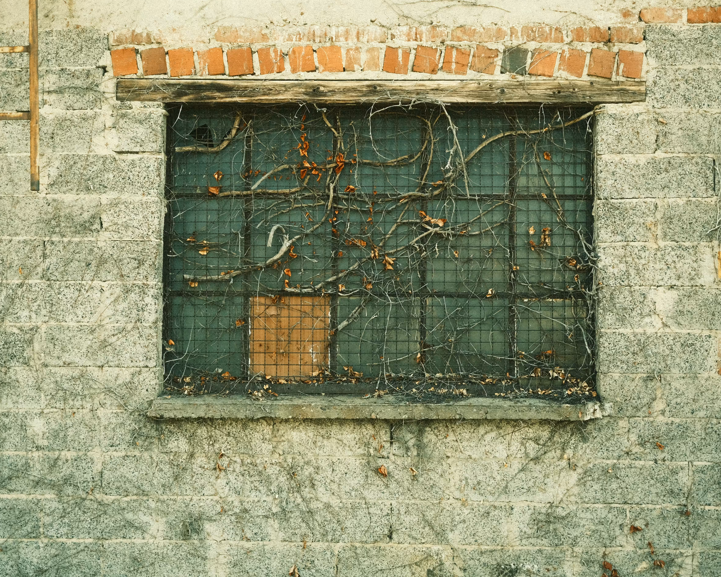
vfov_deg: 29.7
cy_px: 260
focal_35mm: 51
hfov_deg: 36.7
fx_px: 1088
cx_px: 372
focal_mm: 27
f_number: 2.8
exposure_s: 1/250
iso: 200
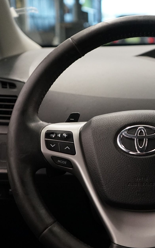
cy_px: 120
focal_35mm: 61
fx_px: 412
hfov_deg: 20.9
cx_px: 137
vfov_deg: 33.5
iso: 2500
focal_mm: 30
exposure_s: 1/160
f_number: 3.5
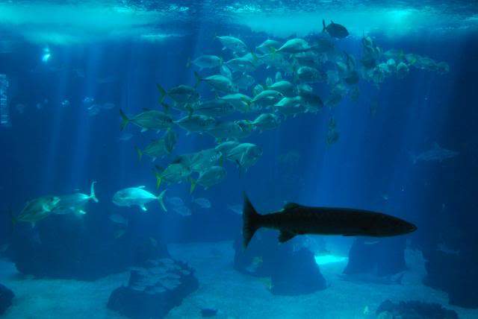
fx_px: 678
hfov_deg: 38.8
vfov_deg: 26.5
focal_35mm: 51
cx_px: 239
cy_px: 160
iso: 1600
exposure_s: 1/60
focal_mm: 34
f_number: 4.5
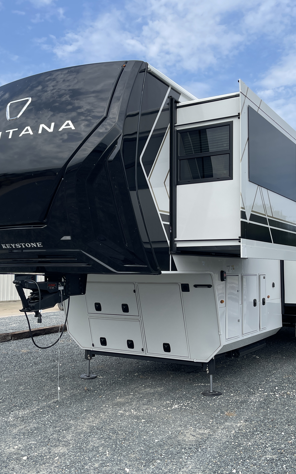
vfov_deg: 54.0
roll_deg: +0.1
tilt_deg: +3.2
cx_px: 141
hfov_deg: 35.3
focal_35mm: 36
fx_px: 465
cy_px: 238
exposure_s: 1/3003
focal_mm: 5.1
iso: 32
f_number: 1.6
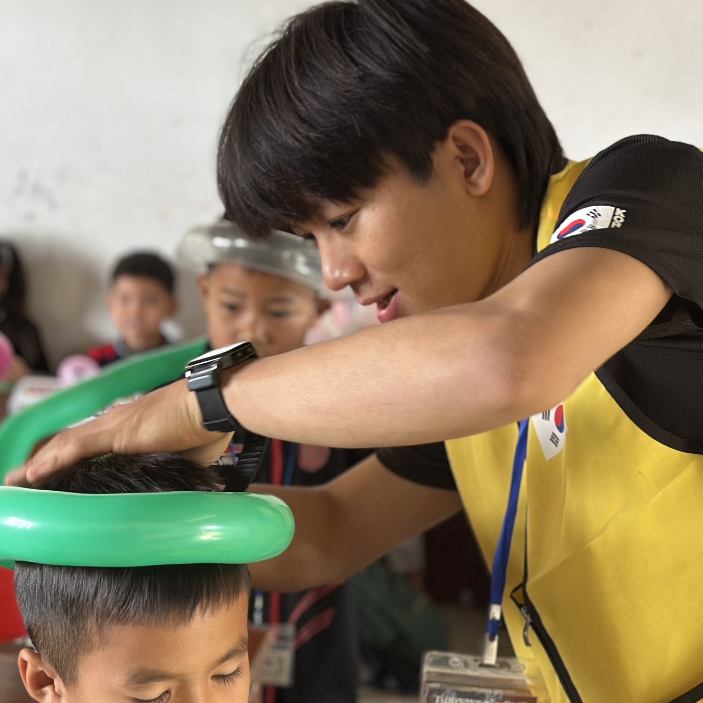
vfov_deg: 20.4
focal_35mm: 85
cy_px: 408
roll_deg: -2.5
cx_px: 388
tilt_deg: -8.6
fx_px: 1953
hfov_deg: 20.4
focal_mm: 6.86
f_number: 1.78
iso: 125
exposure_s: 1/106
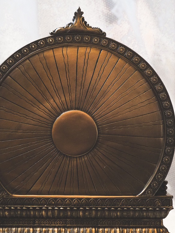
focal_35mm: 97
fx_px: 654
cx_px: 76
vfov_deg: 20.2
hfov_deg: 15.2
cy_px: 129
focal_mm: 40
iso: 3200
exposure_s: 1/125
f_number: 5
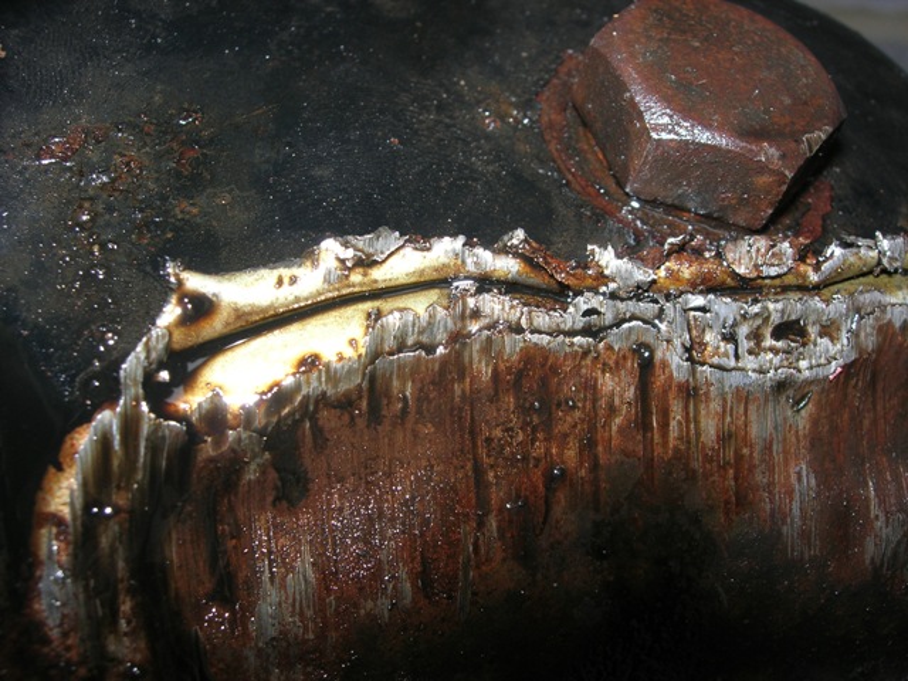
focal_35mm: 38
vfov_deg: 37.7
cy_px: 340
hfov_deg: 49.0
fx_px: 997
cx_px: 454
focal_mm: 7.8
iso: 64
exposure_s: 1/60.1
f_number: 4.8
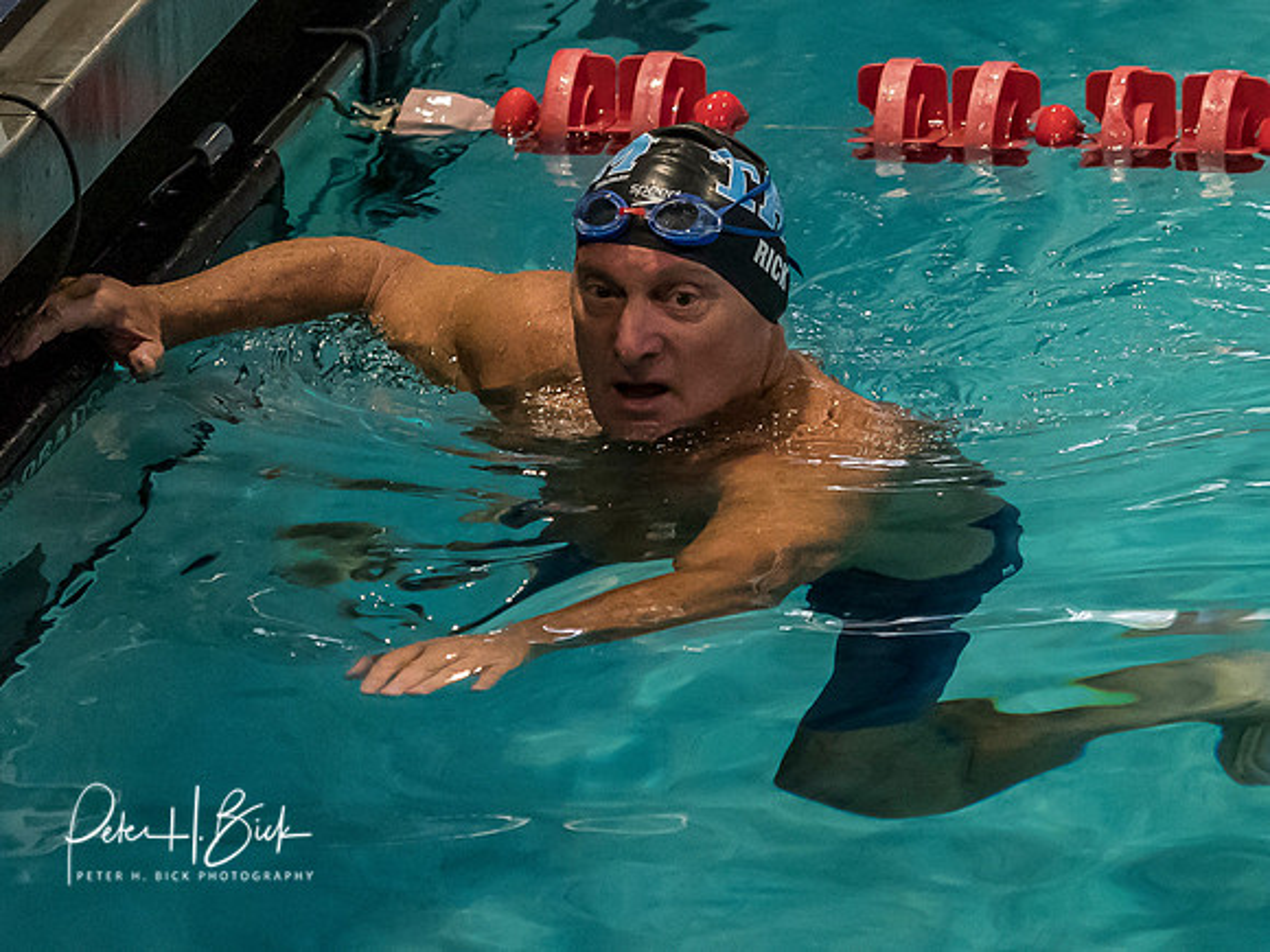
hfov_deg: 3.5
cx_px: 851
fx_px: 20981
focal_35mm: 572
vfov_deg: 2.6
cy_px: 312
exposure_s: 1/1000
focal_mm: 150
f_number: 2.8
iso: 3200
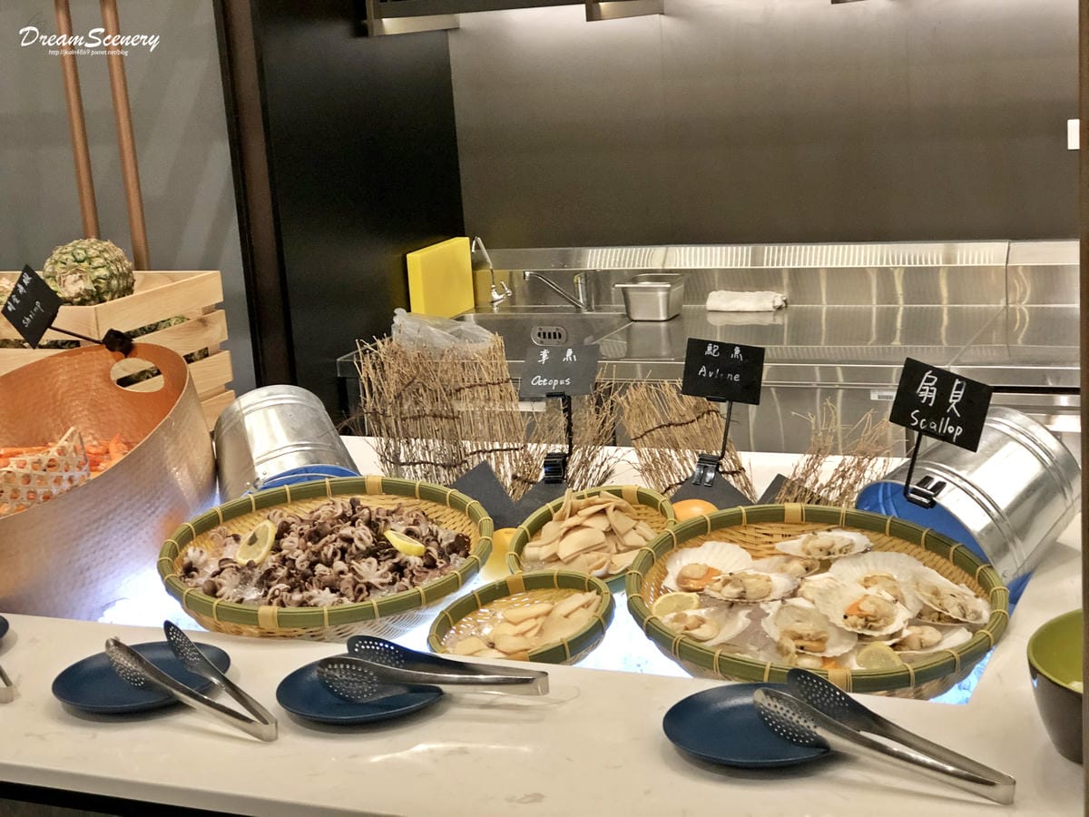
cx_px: 544
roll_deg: +4.3
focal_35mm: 57
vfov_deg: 25.7
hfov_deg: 33.8
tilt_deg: -14.8
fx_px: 1793
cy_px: 408
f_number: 2.8
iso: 250
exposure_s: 1/30
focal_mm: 6.6
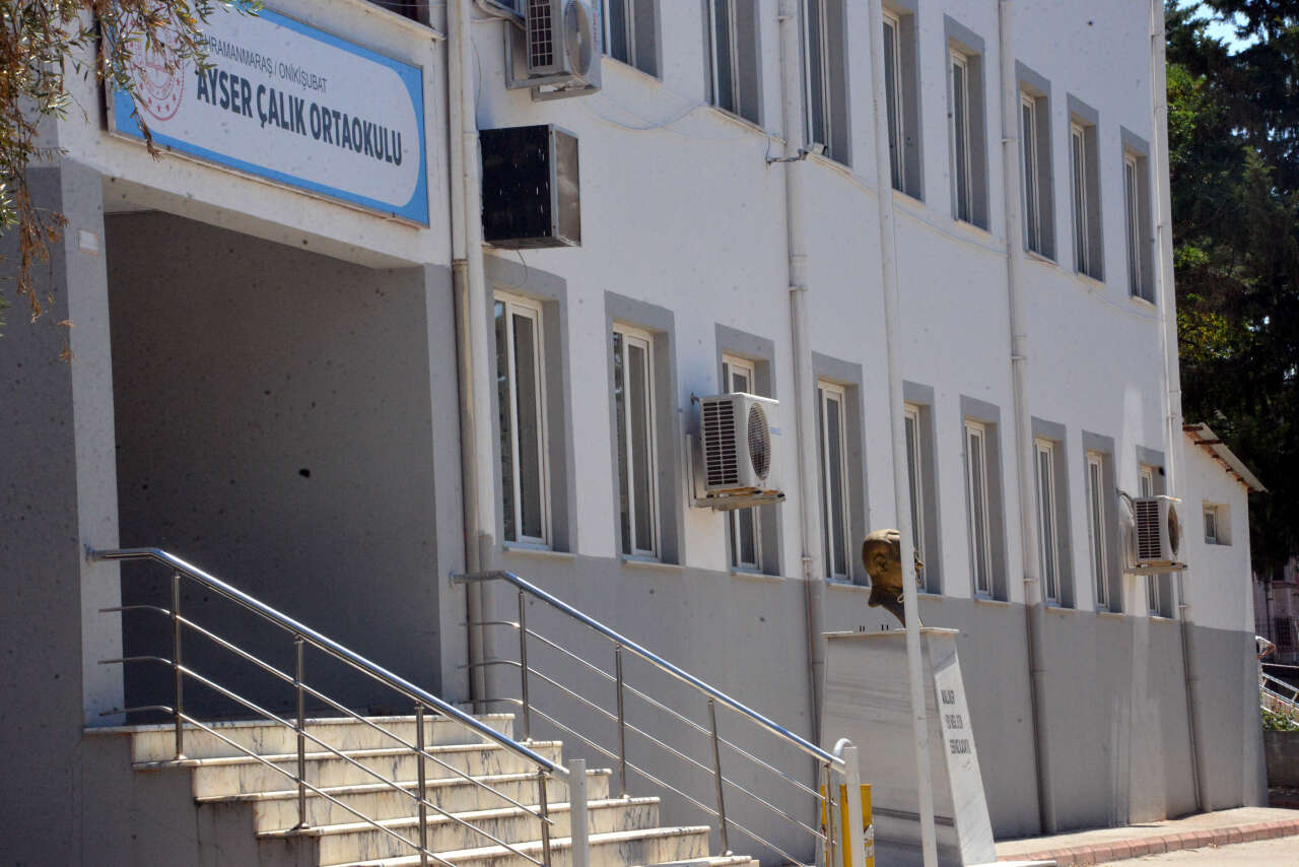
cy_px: 434
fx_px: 4186
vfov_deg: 11.8
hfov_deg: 17.6
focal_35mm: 116
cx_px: 650
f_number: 20
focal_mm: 116
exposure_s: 1/1600
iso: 5000
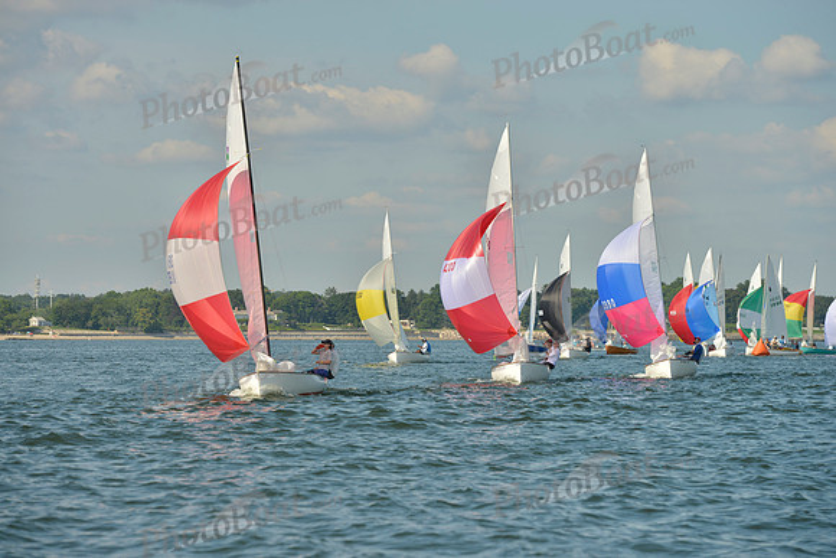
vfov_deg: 8.9
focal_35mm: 155
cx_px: 418
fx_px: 3600
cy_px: 279
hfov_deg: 13.2
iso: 200
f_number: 7.1
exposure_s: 1/1250
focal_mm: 155
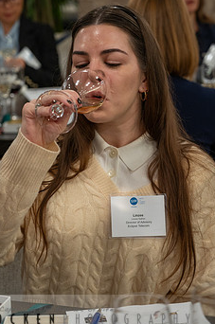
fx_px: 827
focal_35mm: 92
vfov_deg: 22.1
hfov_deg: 14.8
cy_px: 118
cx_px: 93
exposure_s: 1/80
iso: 2000
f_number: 4
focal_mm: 70
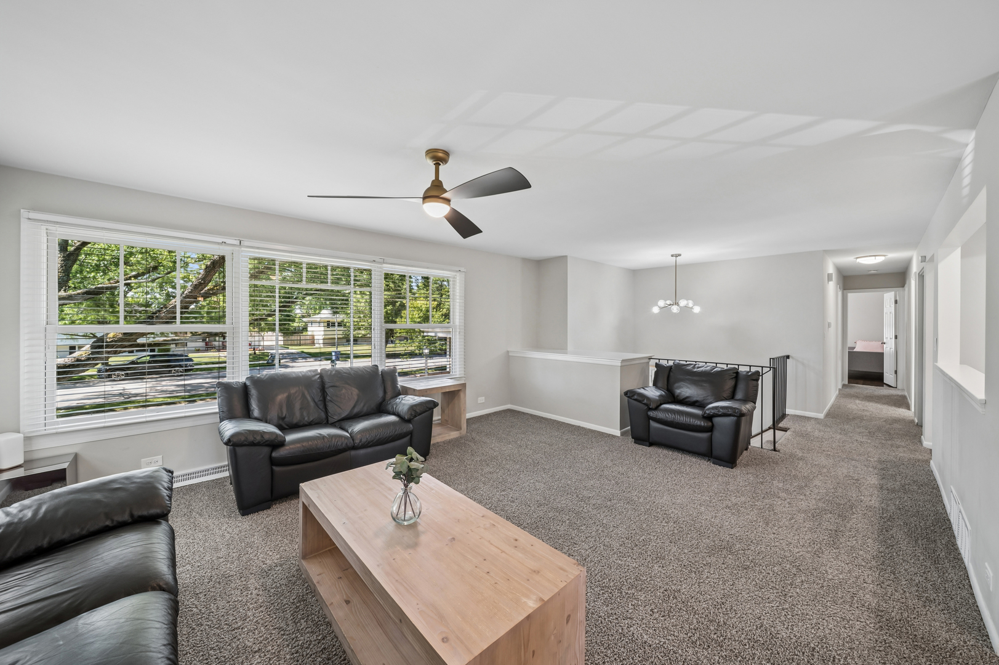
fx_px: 361
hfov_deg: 108.4
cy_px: 332
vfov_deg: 85.4
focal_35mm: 13
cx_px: 500
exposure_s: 1/15
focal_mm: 13
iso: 400
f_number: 8
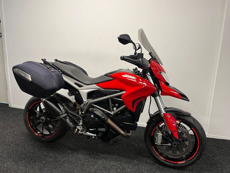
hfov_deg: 67.3
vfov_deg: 53.1
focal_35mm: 26
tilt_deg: -12.1
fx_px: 173
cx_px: 115
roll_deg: -1.5
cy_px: 86
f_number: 1.6
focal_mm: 5.1
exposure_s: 1/50
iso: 80
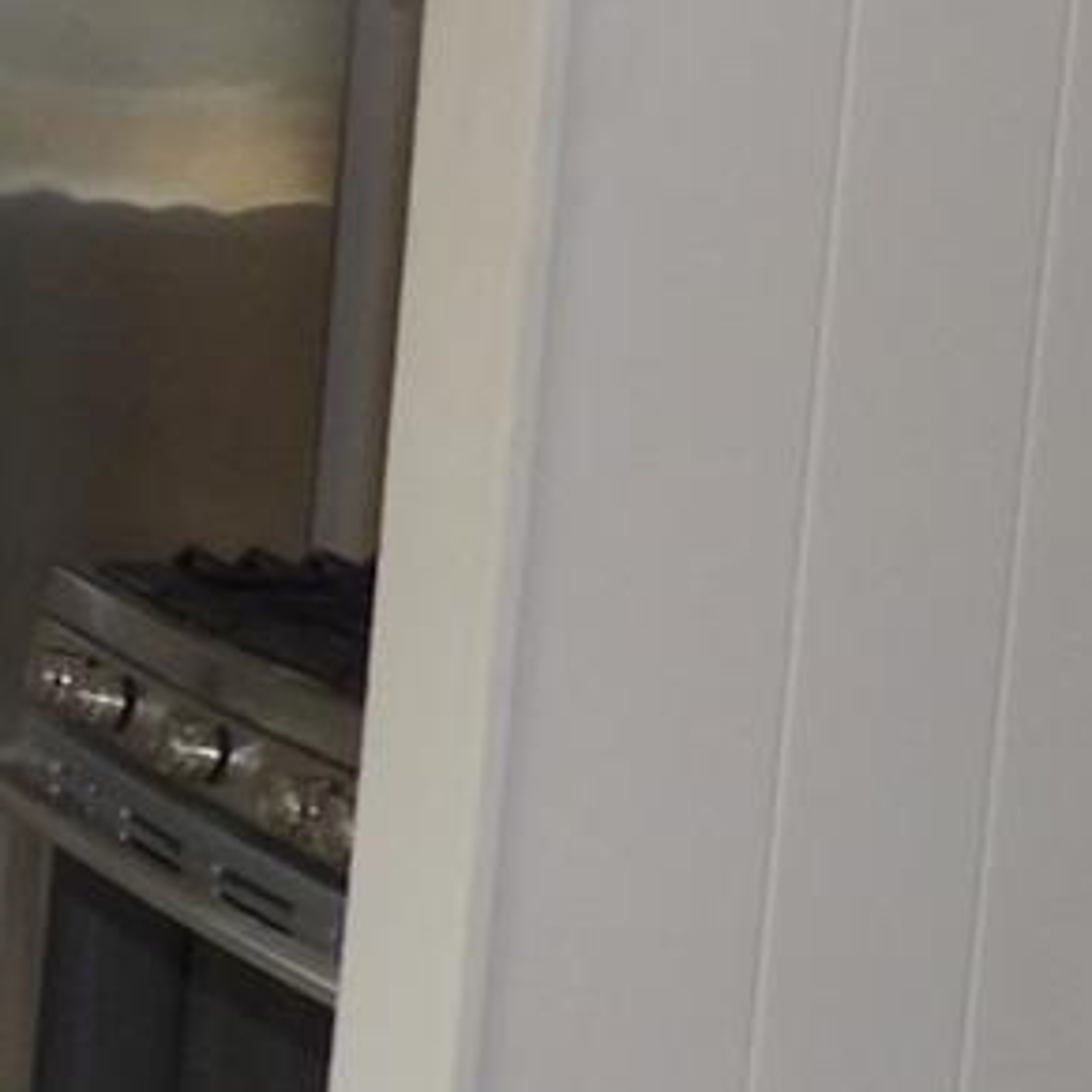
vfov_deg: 16.5
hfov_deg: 12.9
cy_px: 341
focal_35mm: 105
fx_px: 3747
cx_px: -1471
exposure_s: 1/33
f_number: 3.2
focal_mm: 4.3
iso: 200
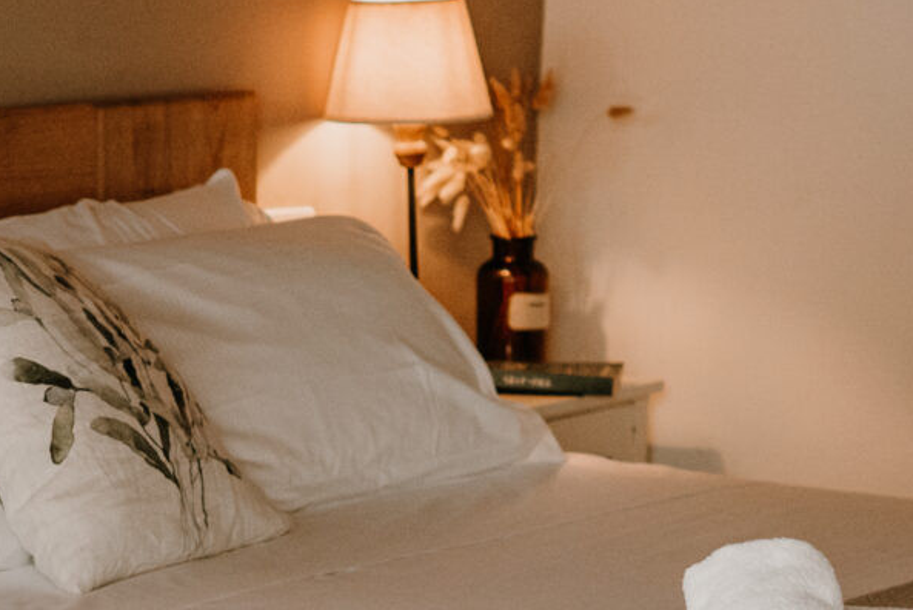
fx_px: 3831
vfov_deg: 9.0
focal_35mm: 151
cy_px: 754
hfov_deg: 13.4
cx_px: 31
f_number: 2.2
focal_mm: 35
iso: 640
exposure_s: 1/500
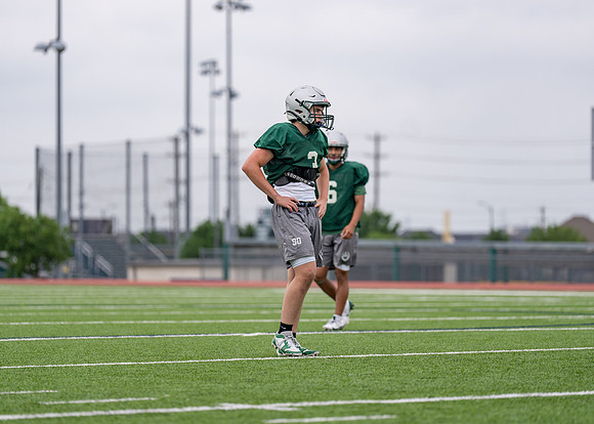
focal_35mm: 163
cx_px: 297
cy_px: 212
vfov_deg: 8.8
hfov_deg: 12.4
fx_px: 2742
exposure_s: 1/2500
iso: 160
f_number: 2.8
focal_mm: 152
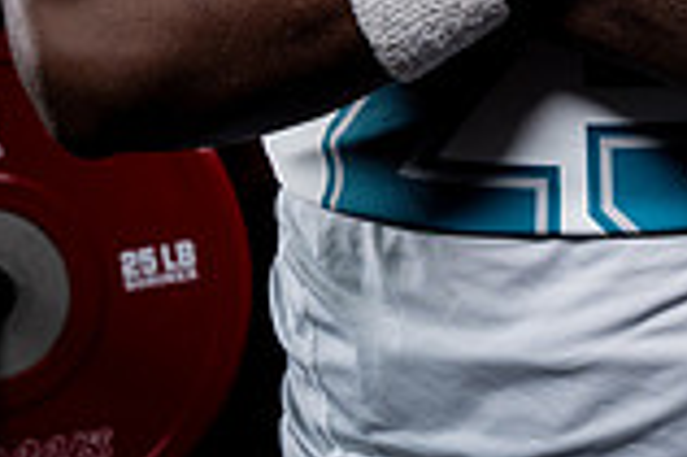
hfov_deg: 10.3
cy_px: -501
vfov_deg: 6.6
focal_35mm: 200
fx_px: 3813
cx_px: 557
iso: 640
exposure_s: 1/250
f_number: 9
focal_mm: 70
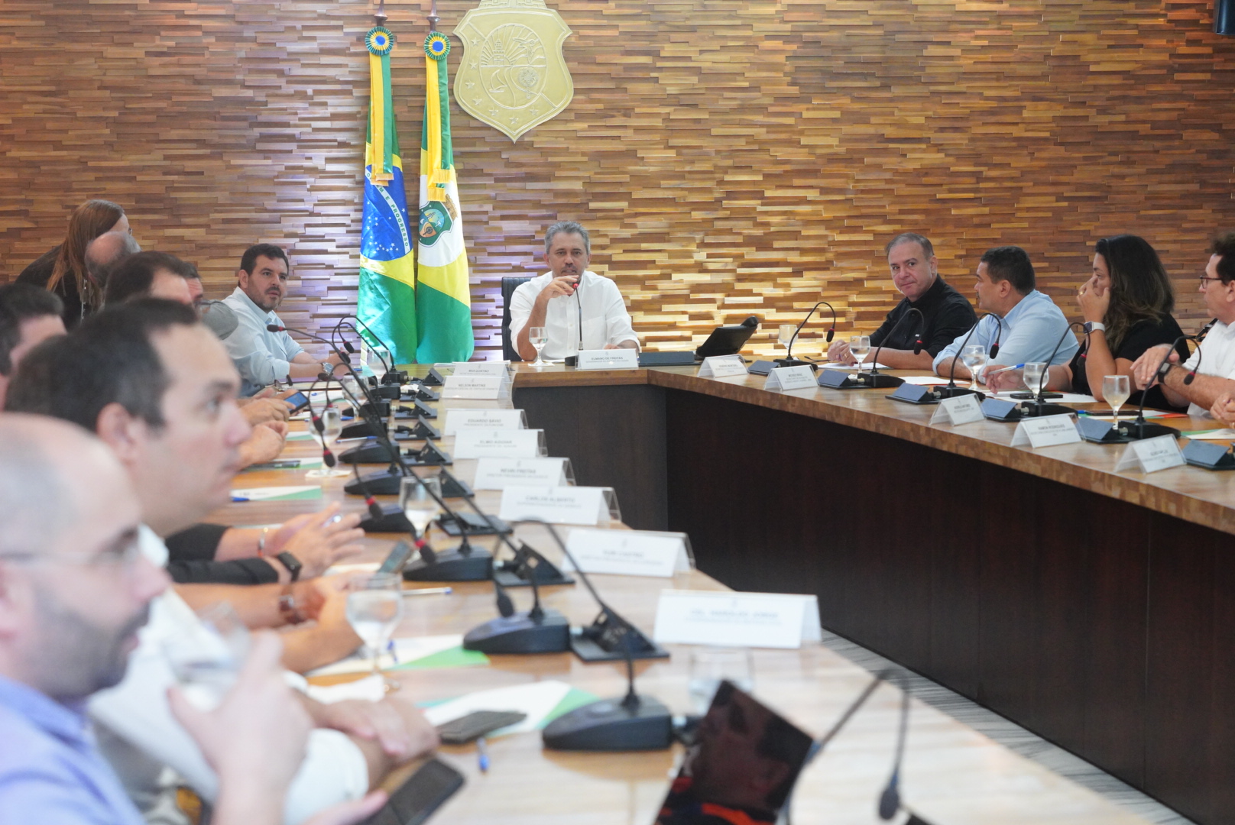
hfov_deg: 28.8
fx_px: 2403
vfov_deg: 19.5
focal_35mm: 70
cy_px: 412
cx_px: 618
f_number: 5
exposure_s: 1/160
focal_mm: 70
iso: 8000
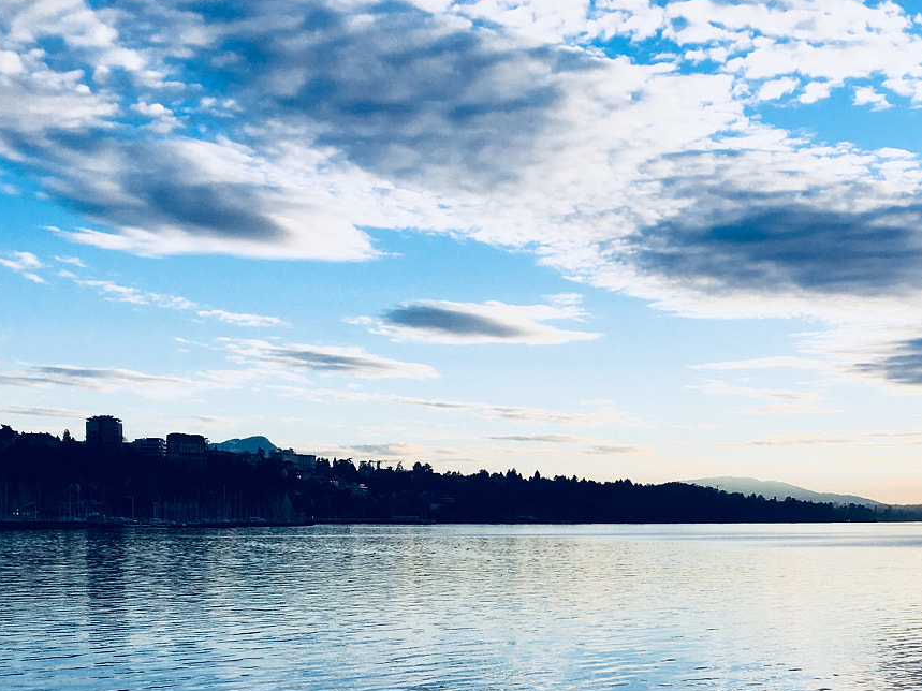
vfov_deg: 26.3
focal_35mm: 54
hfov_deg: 35.4
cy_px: 602
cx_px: 560
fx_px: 1438
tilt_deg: -2.5
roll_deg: -0.3
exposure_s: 1/801
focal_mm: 4.15
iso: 25
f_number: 2.2
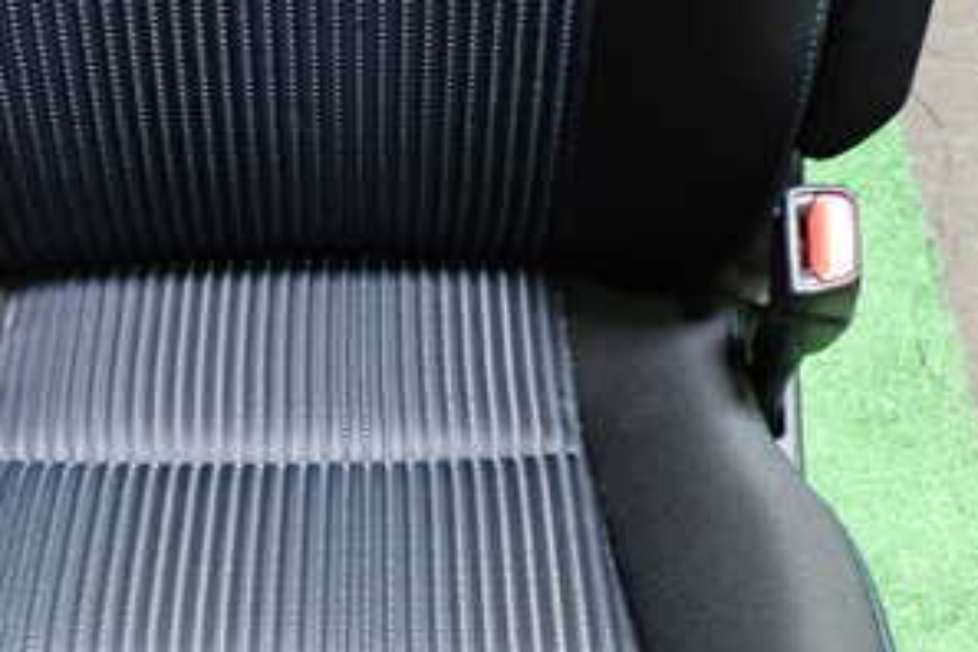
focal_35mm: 63
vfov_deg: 20.5
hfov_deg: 31.5
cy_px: 738
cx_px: 277
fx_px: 1711
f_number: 2.3
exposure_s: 1/30
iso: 400
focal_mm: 5.4
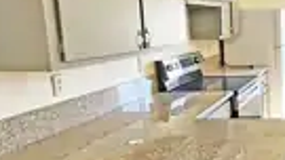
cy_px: 82
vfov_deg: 28.4
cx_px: 331
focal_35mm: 42
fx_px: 317
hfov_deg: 37.9
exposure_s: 1/60
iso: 125
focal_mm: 2.2
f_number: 2.2
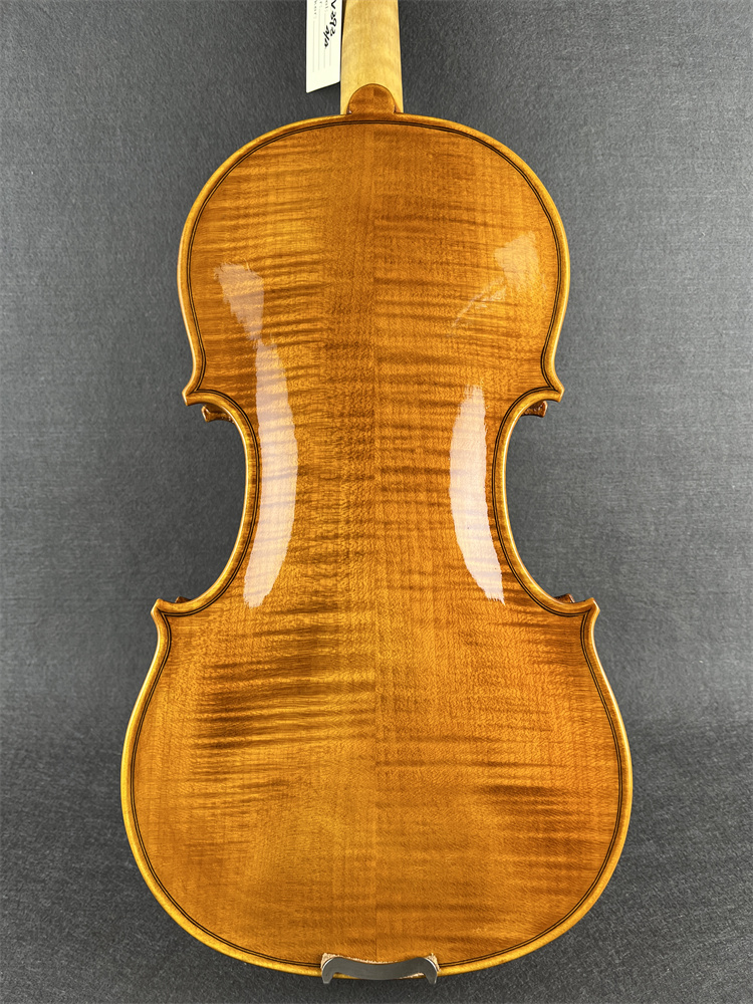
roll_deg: +1.1
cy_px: 502
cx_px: 376
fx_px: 754
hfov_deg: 53.1
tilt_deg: -24.2
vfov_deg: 67.3
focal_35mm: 26
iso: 80
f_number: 1.6
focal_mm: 5.1
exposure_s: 1/100
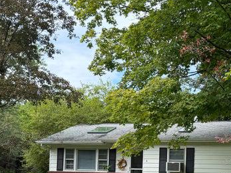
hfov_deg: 32.3
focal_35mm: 59
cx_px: 161
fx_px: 394
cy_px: 166
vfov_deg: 23.9
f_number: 1.78
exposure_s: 1/1727
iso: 100
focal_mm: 6.76
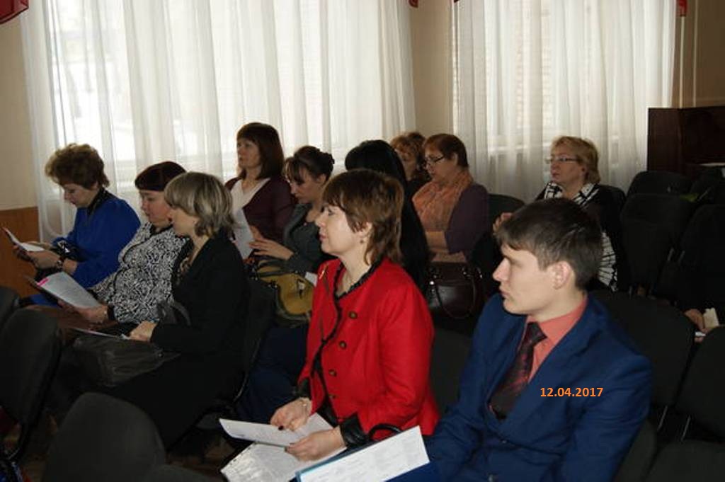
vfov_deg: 31.8
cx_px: 362
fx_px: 845
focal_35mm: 42
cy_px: 241
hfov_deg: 46.4
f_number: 5.6
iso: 400
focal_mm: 28
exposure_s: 1/60
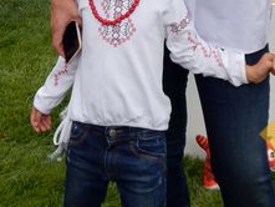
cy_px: -64
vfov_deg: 14.5
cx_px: 184
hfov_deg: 20.0
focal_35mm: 98
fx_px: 779
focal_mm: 5.6
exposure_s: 1/400
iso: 125
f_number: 3.2
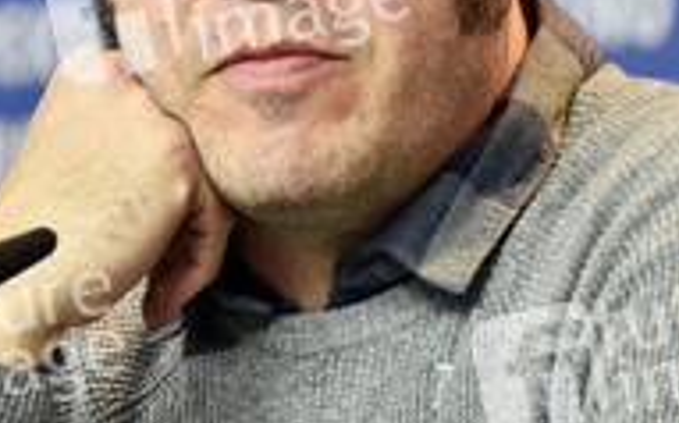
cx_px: 331
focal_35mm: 533
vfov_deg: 2.5
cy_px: 178
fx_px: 9854
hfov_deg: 3.9
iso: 1000
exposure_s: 1/125
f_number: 5.6
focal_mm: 250
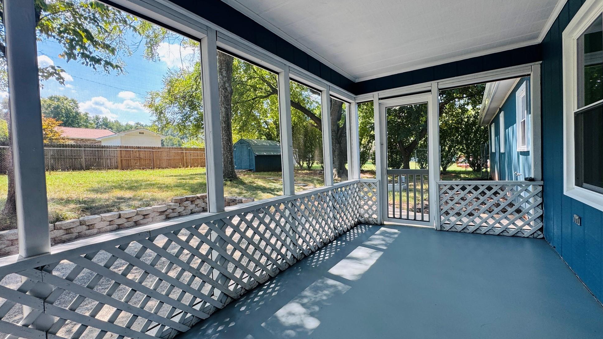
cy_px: 165
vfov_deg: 67.1
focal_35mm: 16
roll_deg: +2.1
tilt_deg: -0.7
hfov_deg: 99.3
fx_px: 256
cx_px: 313
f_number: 2.2
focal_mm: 2.22
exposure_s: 1/99
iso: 40
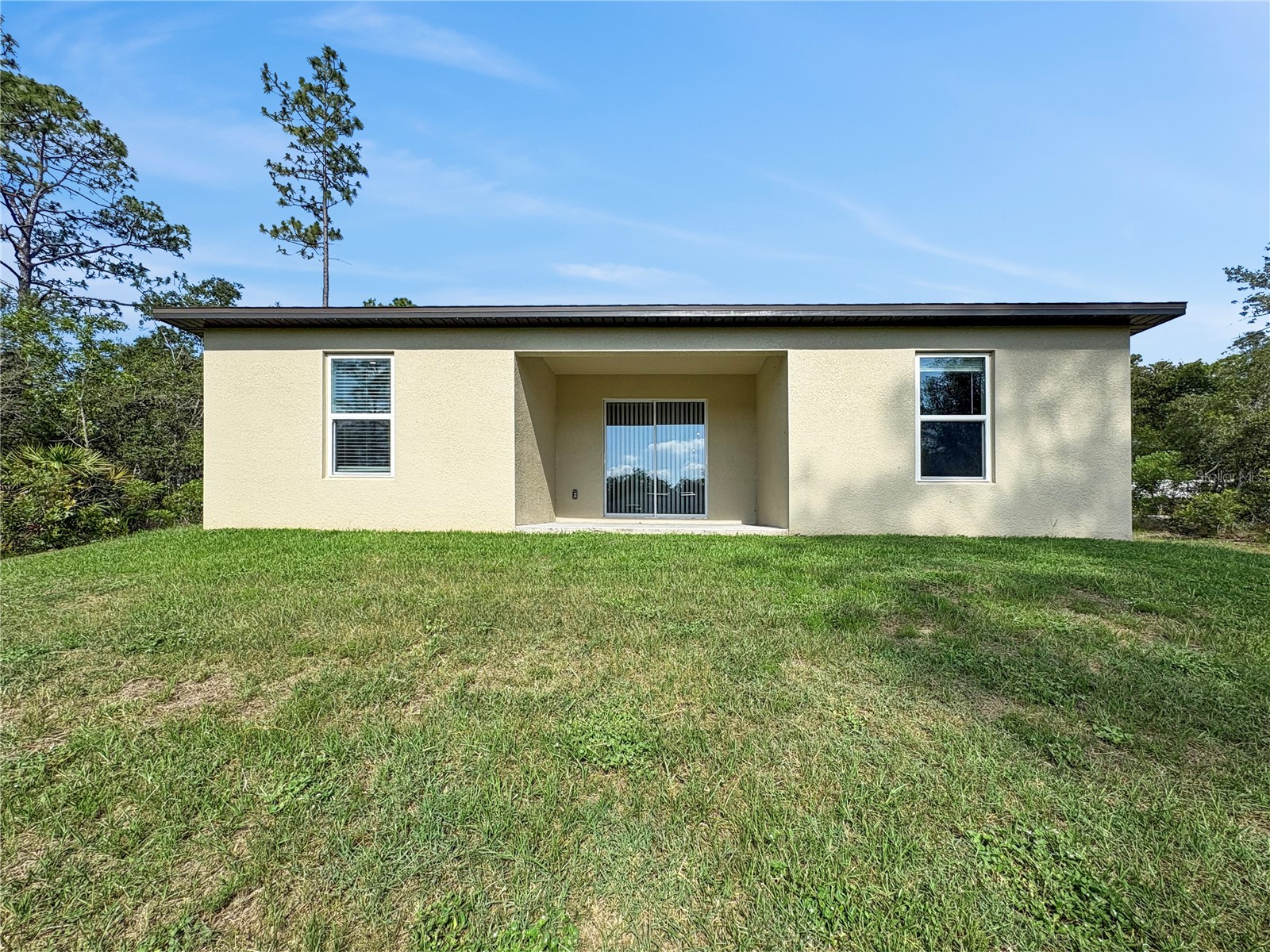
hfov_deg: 102.1
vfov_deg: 85.7
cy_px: 476
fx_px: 514
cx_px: 635
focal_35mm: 14
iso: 50
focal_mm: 2.22
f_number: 2.2
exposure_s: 1/1900
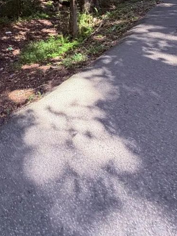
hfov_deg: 35.0
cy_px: -24
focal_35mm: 39
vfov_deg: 39.2
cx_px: 21
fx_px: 266
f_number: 2.2
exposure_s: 1/121
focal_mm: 2.22
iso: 125
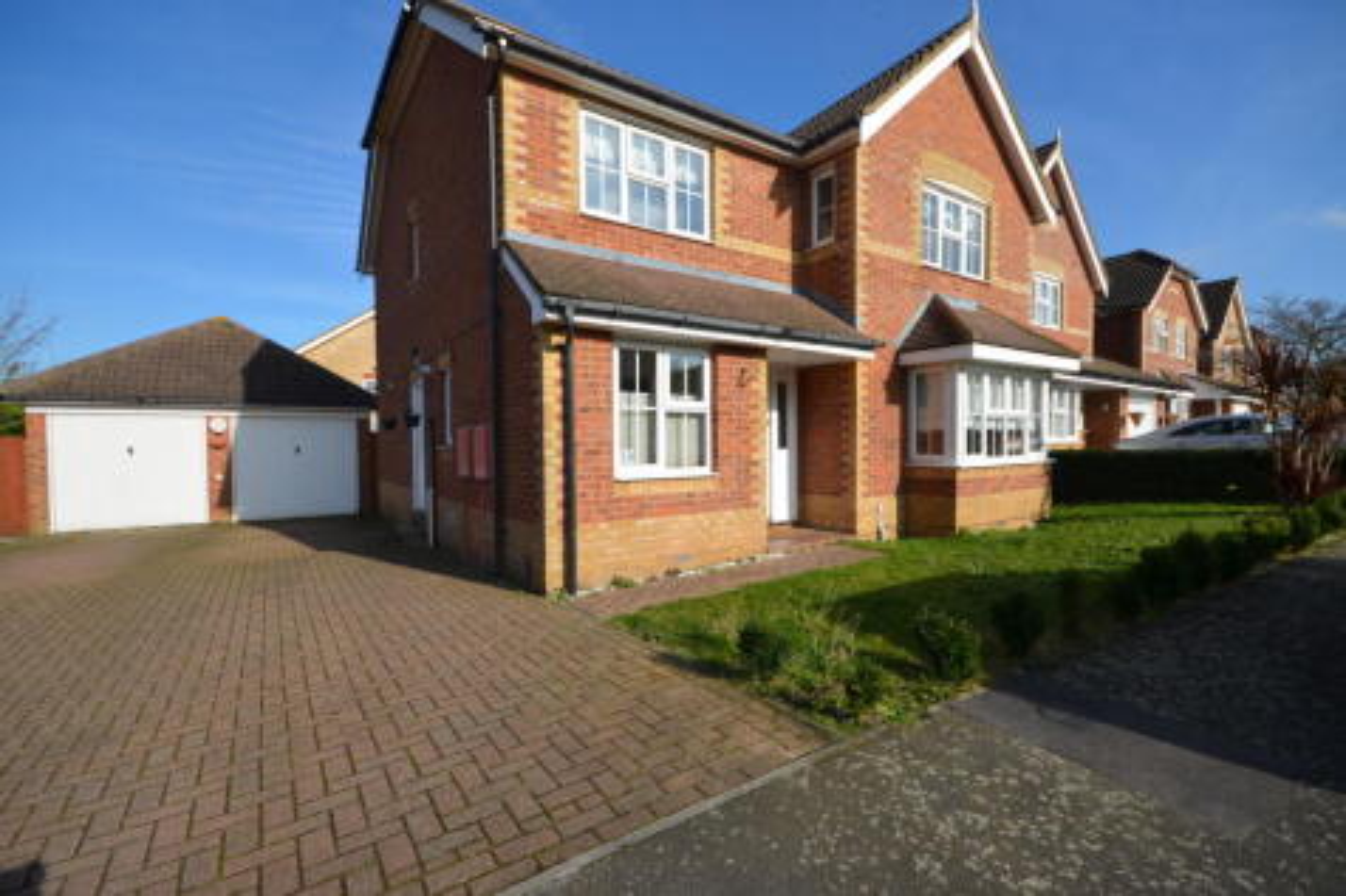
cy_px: 448
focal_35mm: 15
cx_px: 673
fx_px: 561
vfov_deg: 77.3
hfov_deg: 100.4
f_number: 8
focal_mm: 10
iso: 100
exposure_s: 1/250
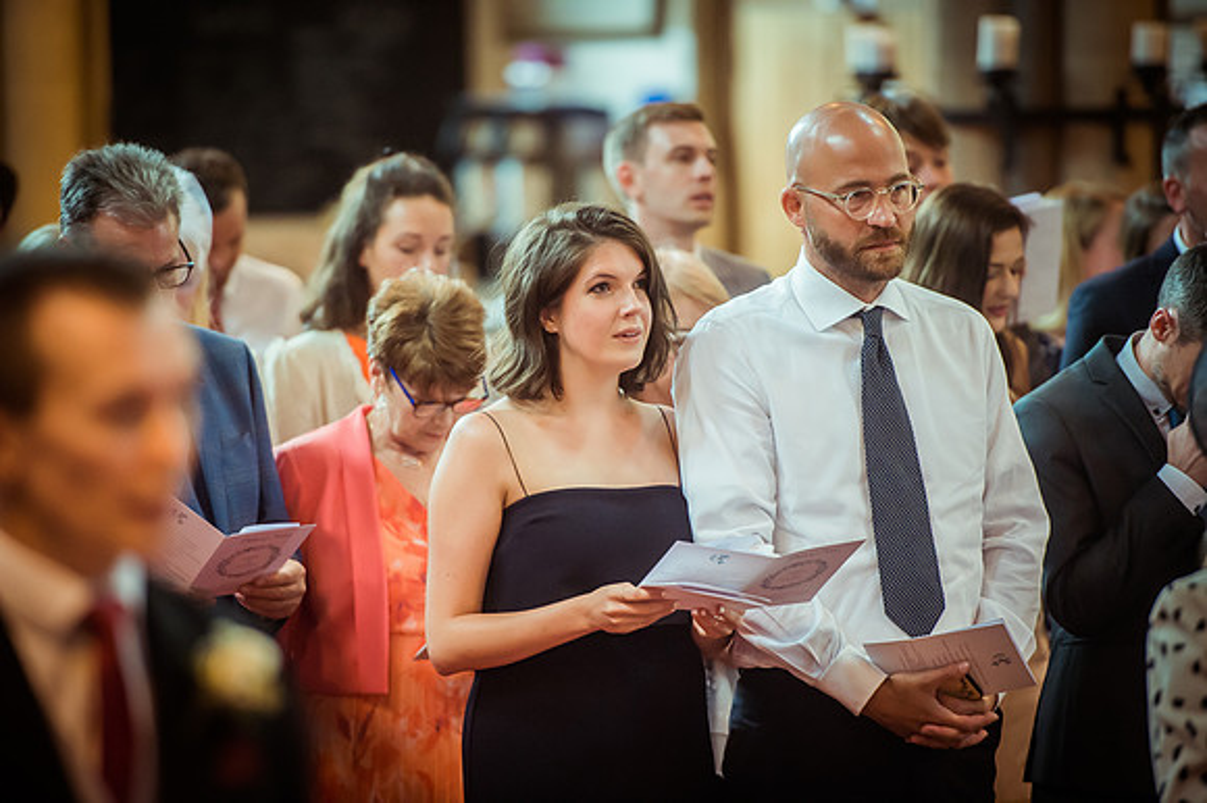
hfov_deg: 10.3
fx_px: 6701
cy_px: 402
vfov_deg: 6.9
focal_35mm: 200
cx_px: 604
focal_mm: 200
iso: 3600
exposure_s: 1/320
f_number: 2.8
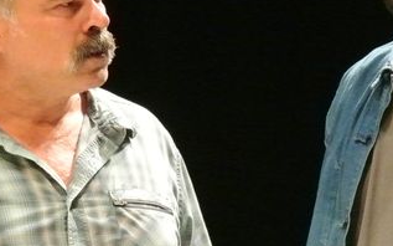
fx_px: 5333
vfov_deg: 2.6
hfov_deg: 4.2
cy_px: 66
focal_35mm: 498
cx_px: 286
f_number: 5
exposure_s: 1/400
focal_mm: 71.6
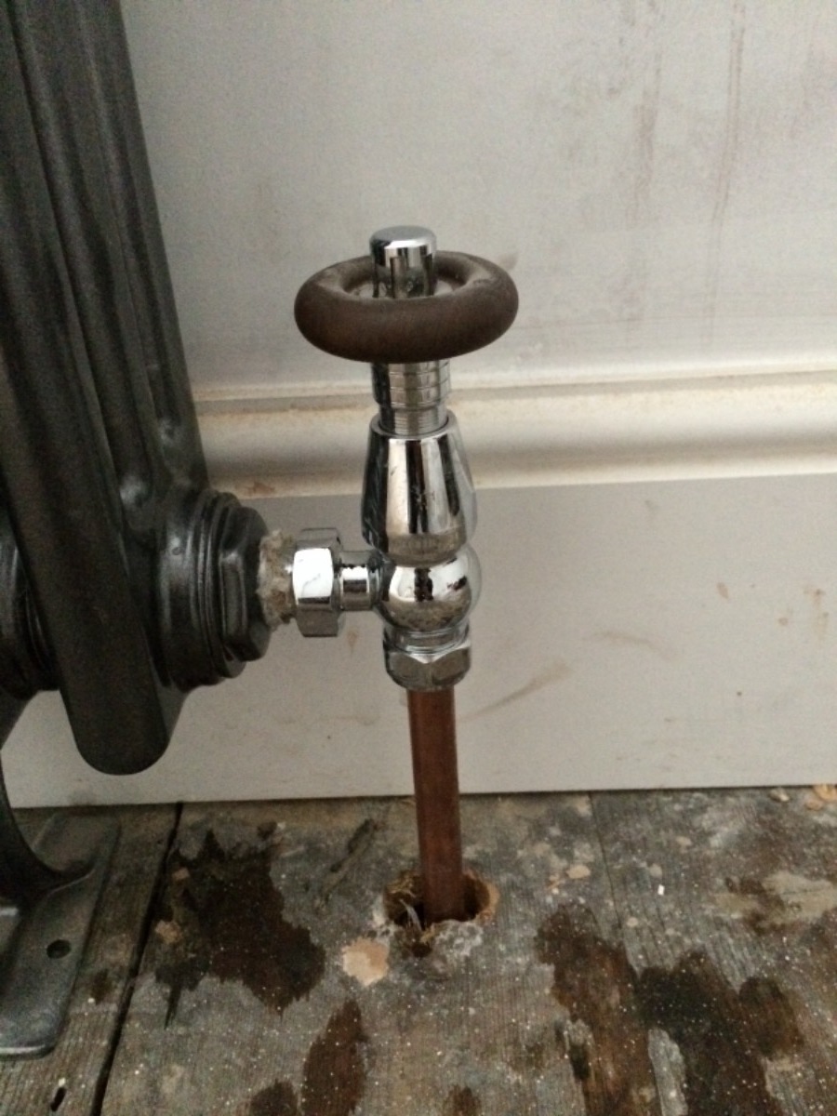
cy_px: 558
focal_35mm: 29
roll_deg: +4.5
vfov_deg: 61.7
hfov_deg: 48.2
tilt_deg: -28.7
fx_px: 935
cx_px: 418
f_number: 2.2
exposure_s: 1/17
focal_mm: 4.15
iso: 640
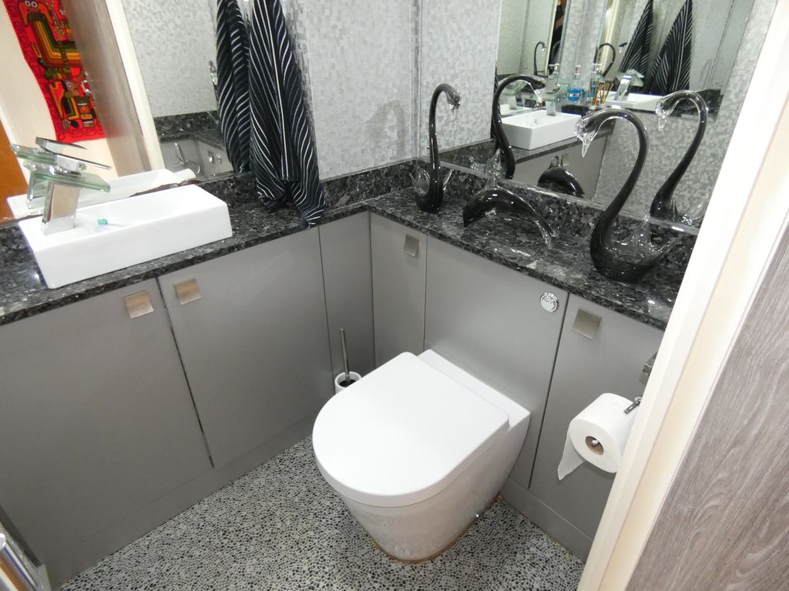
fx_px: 456
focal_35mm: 20
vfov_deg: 66.0
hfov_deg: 81.7
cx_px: 394
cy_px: 296
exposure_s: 1/60
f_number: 2.8
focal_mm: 3.6
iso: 640
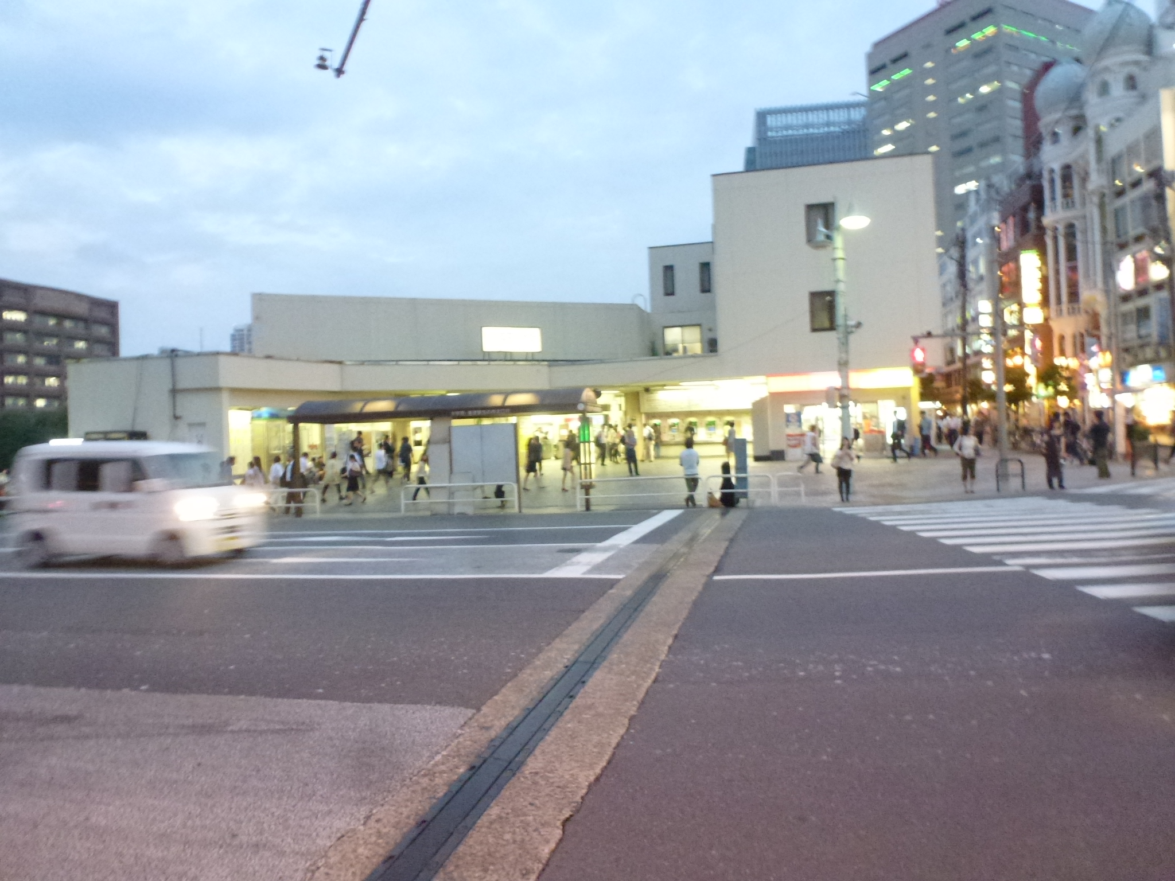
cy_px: 440
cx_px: 588
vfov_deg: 56.8
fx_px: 815
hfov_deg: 71.6
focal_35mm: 24
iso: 800
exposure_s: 1/20
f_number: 3.3
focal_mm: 4.3
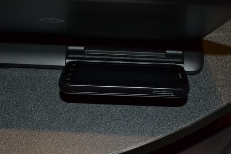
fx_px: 398
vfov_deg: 21.9
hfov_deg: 32.4
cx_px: 106
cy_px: 72
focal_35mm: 62
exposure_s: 1/60
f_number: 11
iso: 1600
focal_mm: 36
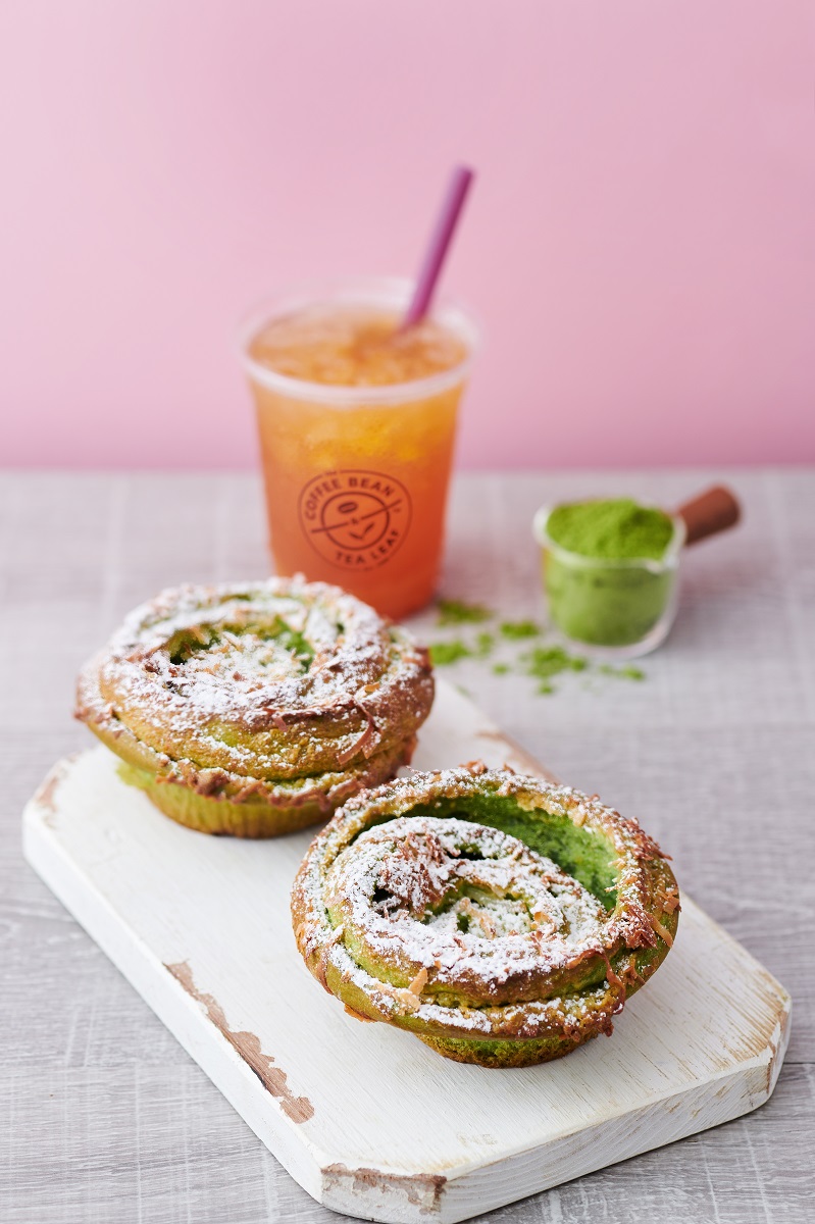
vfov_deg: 19.5
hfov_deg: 13.0
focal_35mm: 105
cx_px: 408
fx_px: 3568
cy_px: 612
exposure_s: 1/200
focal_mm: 105
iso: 125
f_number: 5.6
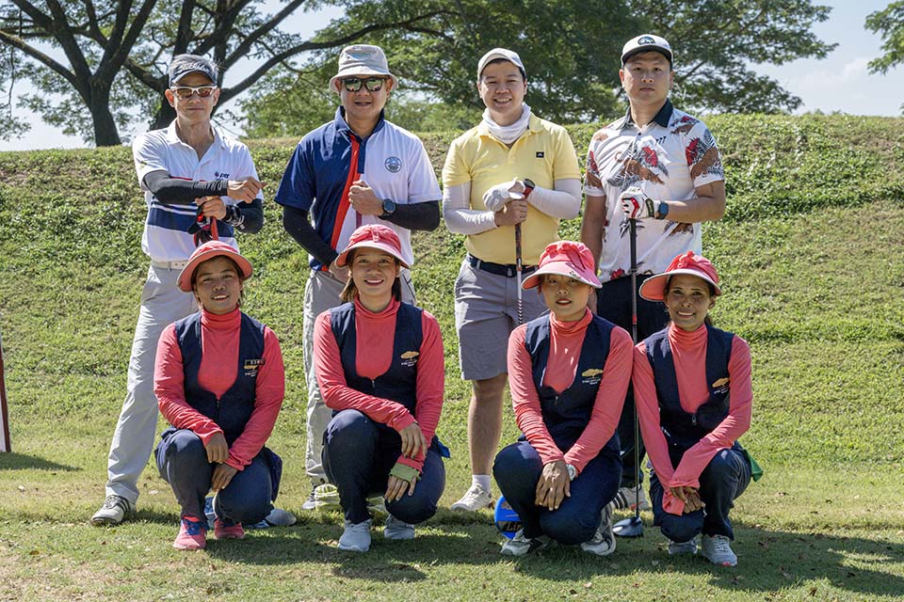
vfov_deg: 23.4
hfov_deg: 34.5
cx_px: 452
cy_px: 301
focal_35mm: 58
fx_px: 1456
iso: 400
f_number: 8
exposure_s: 1/640
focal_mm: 58
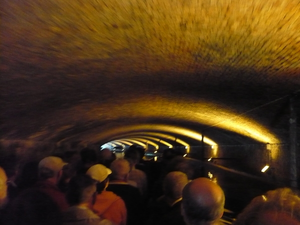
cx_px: 150
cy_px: 112
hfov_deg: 52.6
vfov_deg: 40.7
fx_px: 303
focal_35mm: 35
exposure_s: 1/8
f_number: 2.8
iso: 800
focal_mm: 5.8
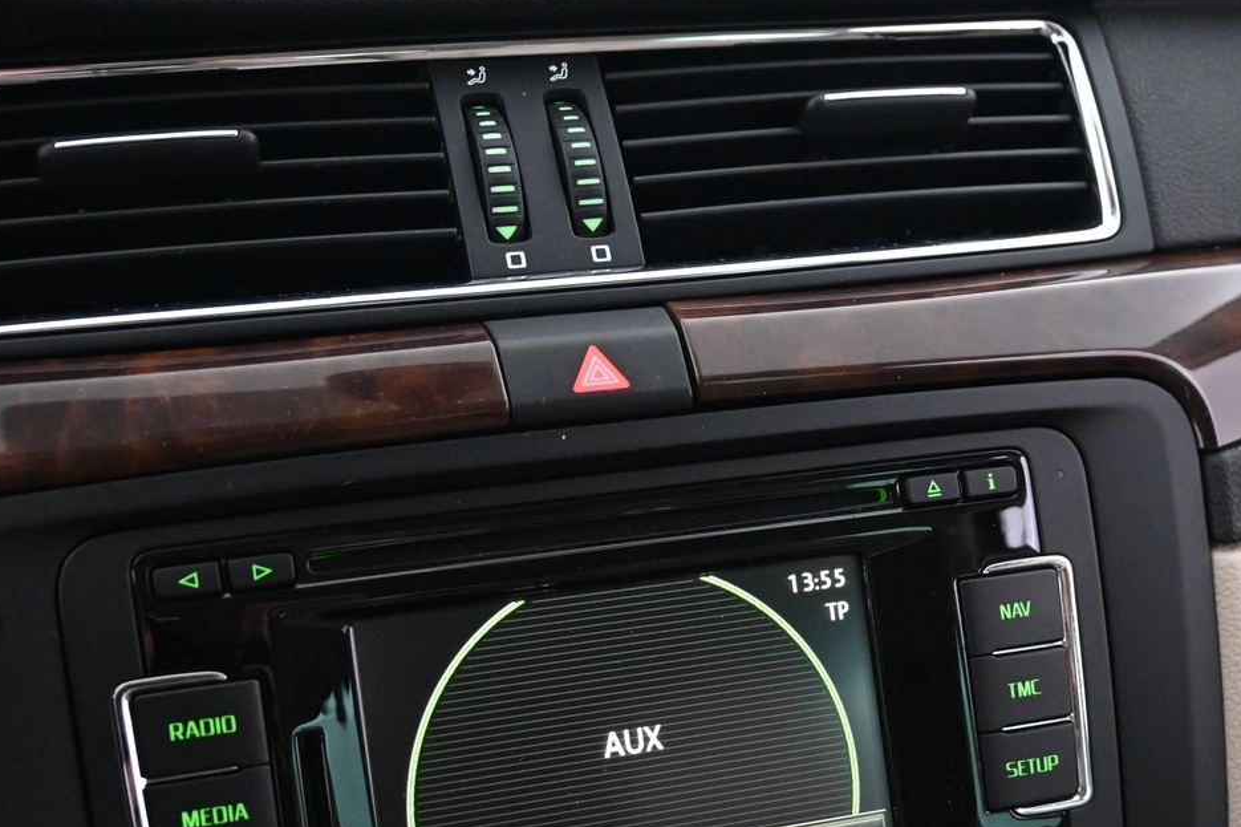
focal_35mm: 52
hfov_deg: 38.2
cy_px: 583
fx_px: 1792
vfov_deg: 25.8
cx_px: 609
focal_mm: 20
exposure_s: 1/30
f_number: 3.8
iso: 3200
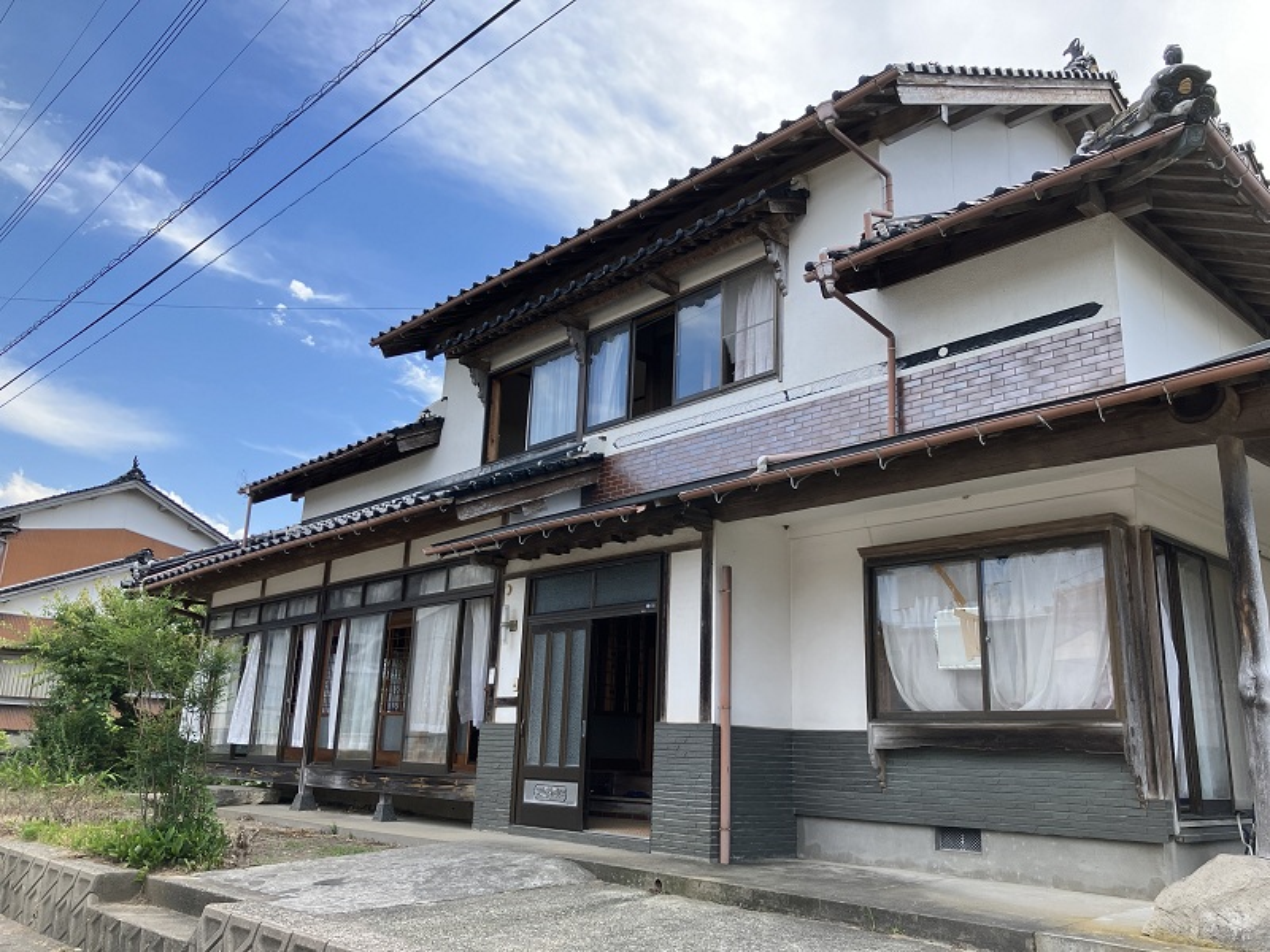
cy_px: 476
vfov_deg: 49.7
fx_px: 1027
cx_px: 635
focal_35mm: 28
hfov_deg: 63.4
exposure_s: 1/546
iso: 32
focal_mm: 3.99
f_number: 1.8
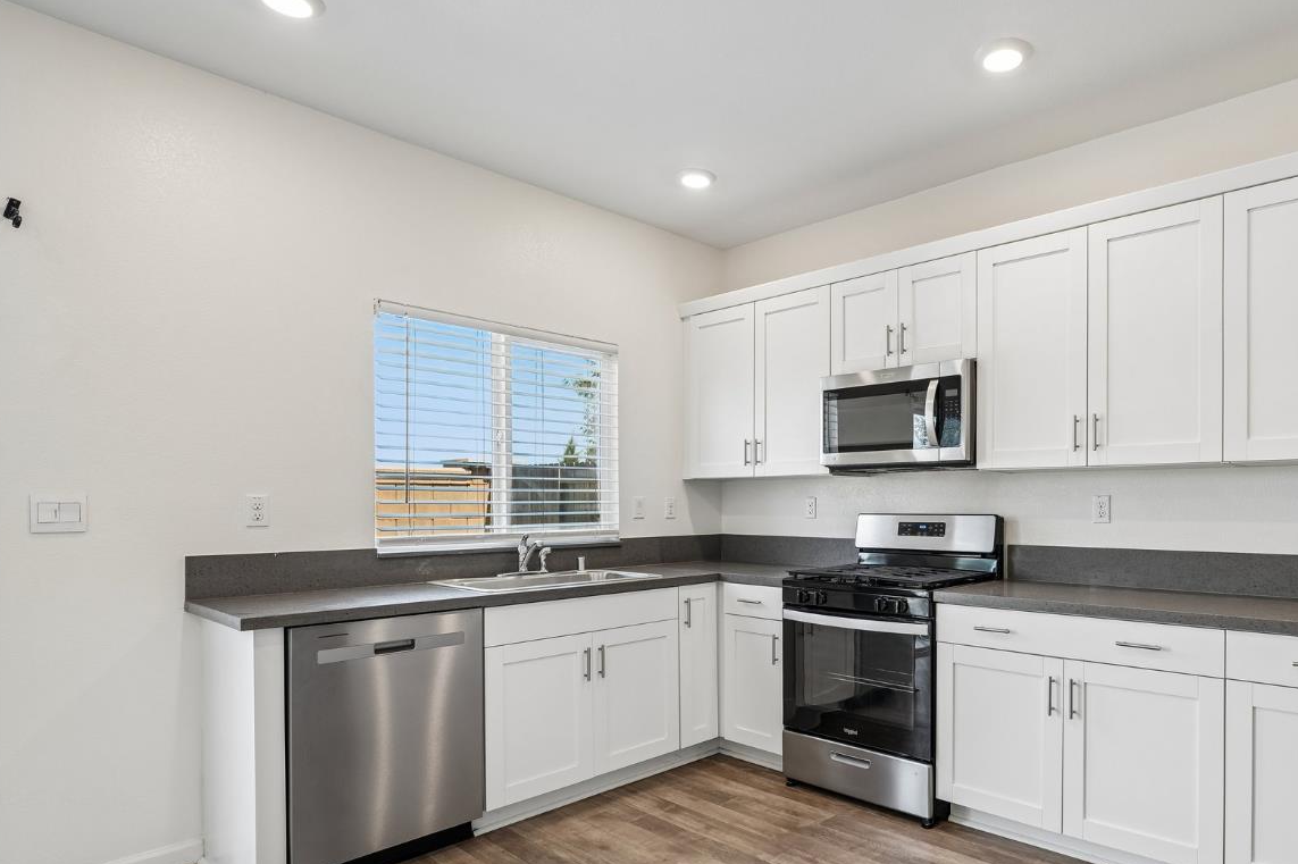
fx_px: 780
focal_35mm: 22
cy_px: 509
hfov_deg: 78.0
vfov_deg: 57.6
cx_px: 817
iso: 400
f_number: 8
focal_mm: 16.5
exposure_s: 1/15
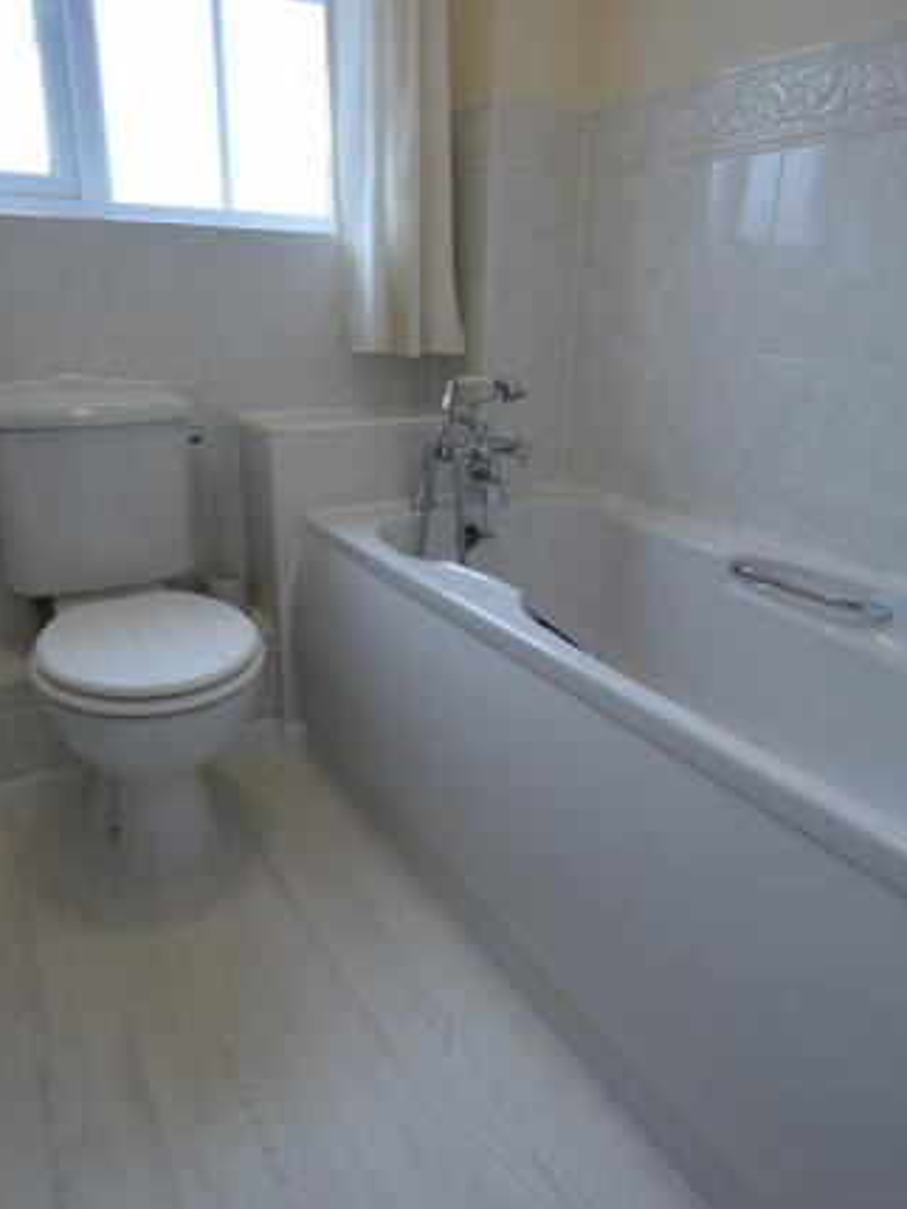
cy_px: 613
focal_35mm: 22
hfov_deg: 61.1
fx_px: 768
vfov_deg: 76.4
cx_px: 441
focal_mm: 10
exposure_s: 1/60
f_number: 4
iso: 400
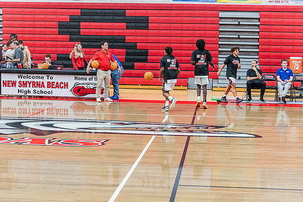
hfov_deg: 27.7
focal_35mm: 73
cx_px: 143
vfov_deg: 18.7
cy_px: 108
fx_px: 614
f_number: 4
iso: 5000
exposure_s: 1/320
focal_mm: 66
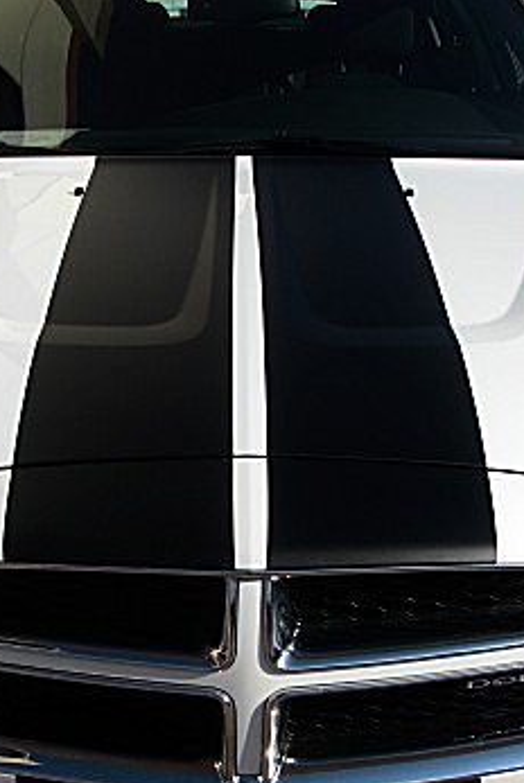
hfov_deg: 19.8
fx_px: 1503
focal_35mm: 69
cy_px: 465
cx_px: 219
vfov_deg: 29.2
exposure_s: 1/160
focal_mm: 6.3
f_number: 7.9
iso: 50
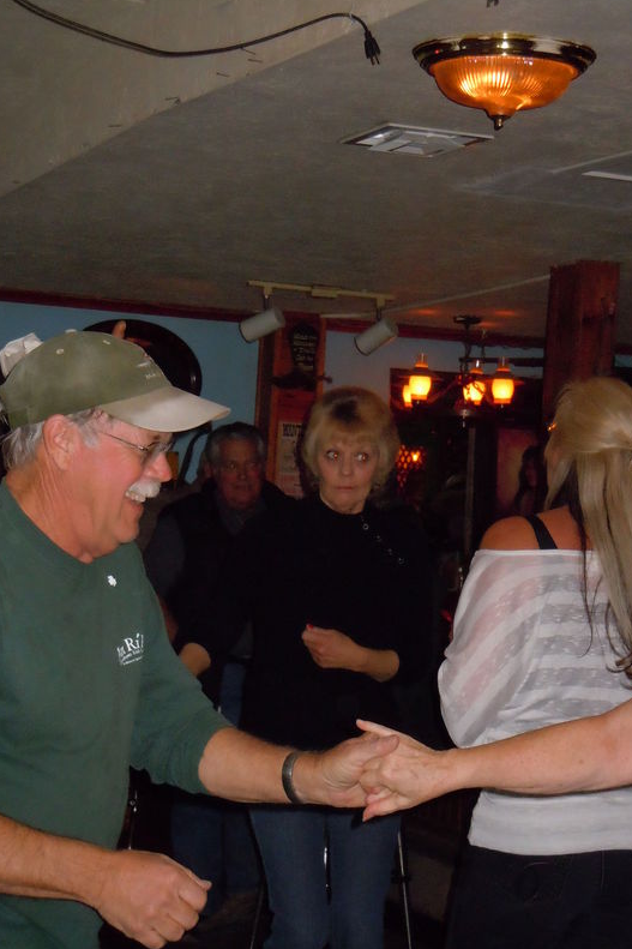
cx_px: 337
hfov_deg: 16.8
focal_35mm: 81
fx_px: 2134
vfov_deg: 25.1
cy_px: 472
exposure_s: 1/40
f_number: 4.3
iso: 800
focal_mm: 13.9
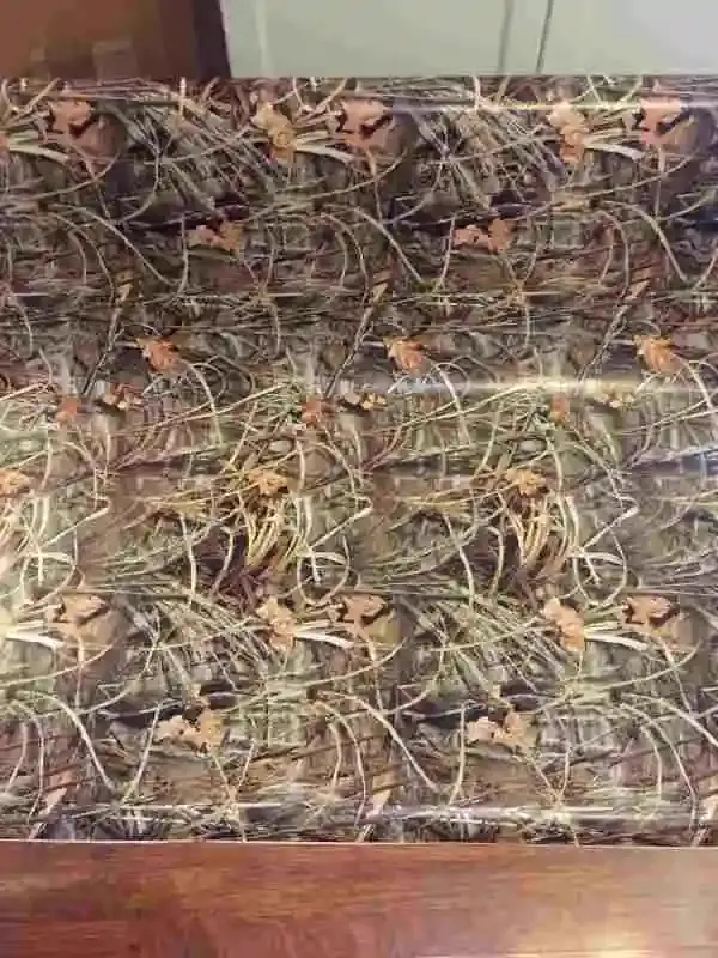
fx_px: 802
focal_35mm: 29
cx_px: 359
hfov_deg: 48.2
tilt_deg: -58.6
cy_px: 479
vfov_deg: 61.7
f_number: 2.2
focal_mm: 4.15
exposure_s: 1/17
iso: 400
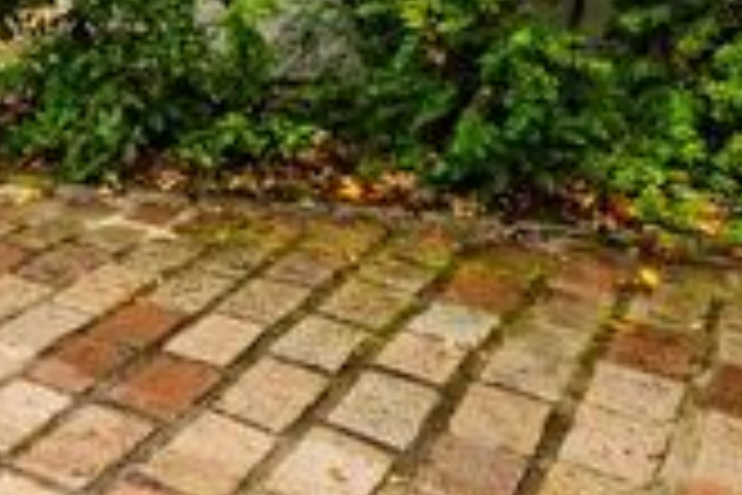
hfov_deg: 31.0
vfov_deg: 23.5
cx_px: -202
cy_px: -144
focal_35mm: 51
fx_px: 1051
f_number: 14
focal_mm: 12
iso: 1600
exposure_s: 1/125
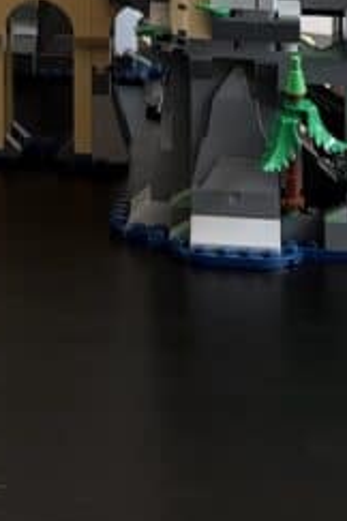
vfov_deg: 17.5
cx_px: -28
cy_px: -257
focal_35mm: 105
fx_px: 1518
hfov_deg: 12.8
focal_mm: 6.76
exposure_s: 1/62
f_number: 1.78
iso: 200
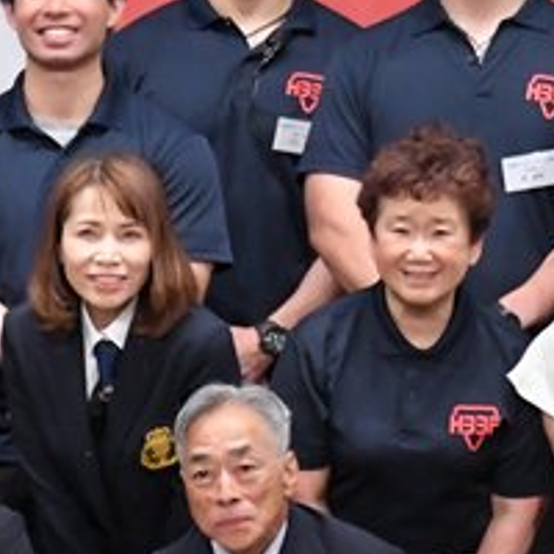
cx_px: -511
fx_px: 11136
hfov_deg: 2.8
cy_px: 410
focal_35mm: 615
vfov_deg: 2.8
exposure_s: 1/400
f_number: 5.6
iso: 6400
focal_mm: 125
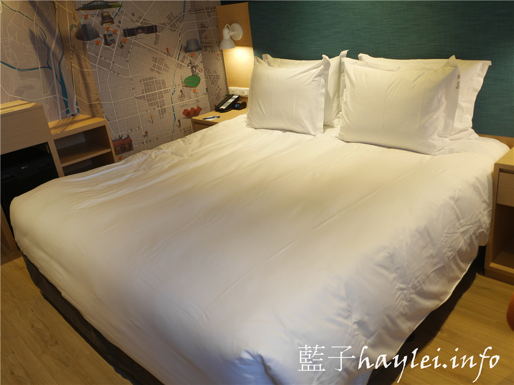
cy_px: 192
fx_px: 445
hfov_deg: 60.0
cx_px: 257
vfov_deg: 46.8
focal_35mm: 30
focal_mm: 15
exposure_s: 1/100
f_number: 1.8
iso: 200
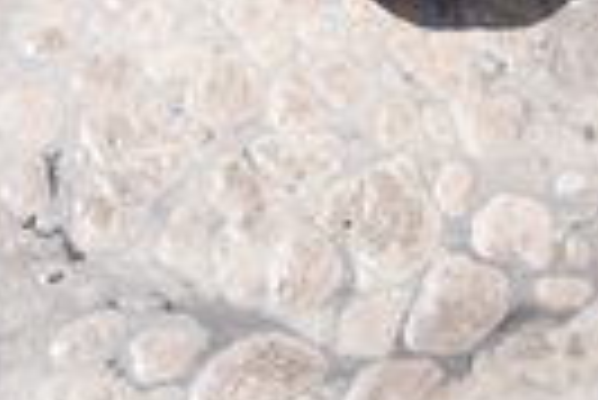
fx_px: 1946
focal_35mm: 117
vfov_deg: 11.5
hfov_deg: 16.8
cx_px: 706
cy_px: -88
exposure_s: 1/1250
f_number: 2.8
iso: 80
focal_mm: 39
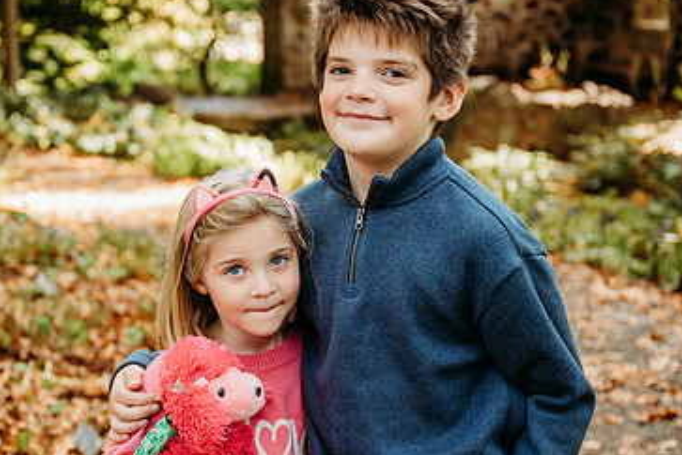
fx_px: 1440
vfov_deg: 17.9
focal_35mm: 76
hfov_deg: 26.6
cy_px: 257
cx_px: 287
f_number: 2.8
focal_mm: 44
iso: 500
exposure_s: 1/320
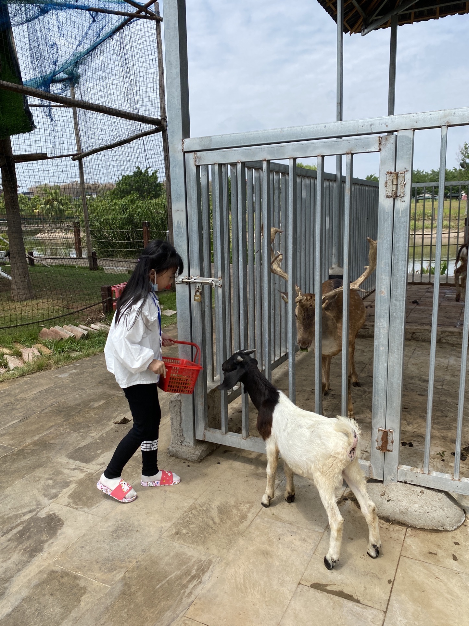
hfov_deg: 51.3
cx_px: 228
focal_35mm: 27
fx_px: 488
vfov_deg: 65.3
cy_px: 309
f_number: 1.8
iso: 32
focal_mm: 4.25
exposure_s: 1/2625
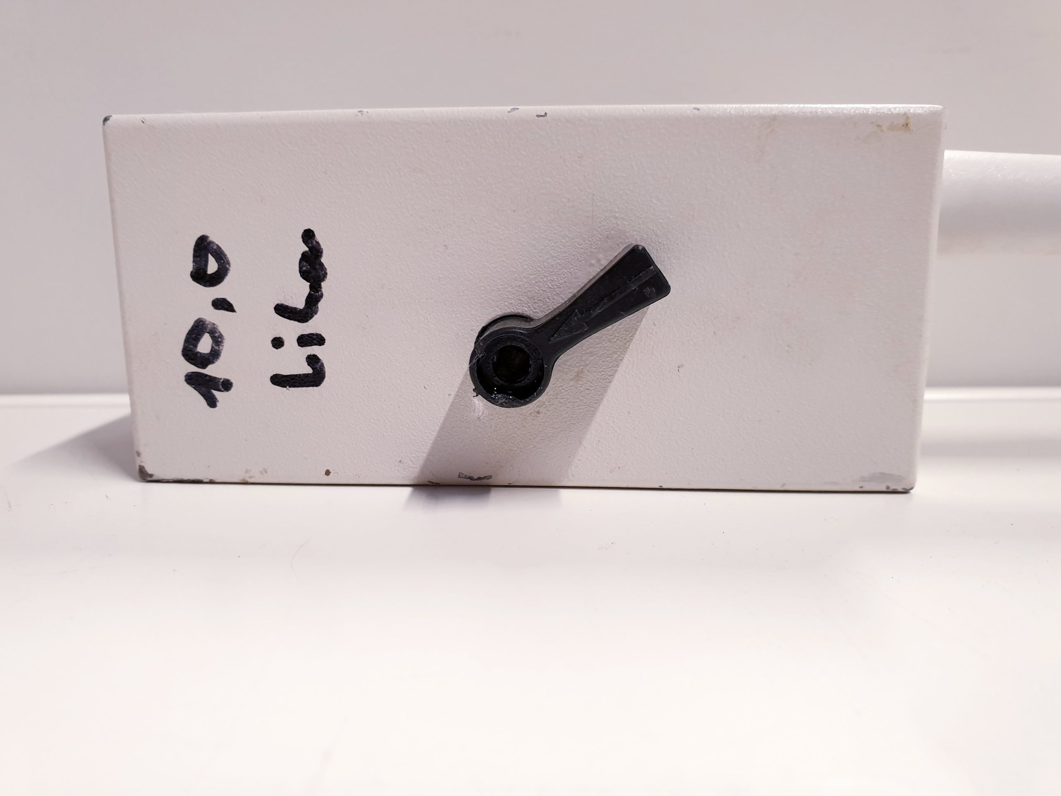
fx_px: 797
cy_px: 398
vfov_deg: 53.1
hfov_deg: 67.3
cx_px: 530
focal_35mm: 26
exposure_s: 1/50
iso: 160
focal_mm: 4.3
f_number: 2.4
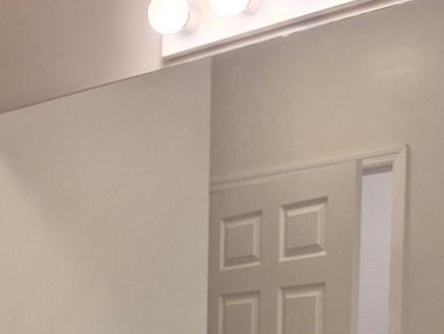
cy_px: 473
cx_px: 2
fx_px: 1078
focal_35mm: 84
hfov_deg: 22.4
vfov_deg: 16.3
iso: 80
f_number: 1.8
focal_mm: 5.54
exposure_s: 1/120
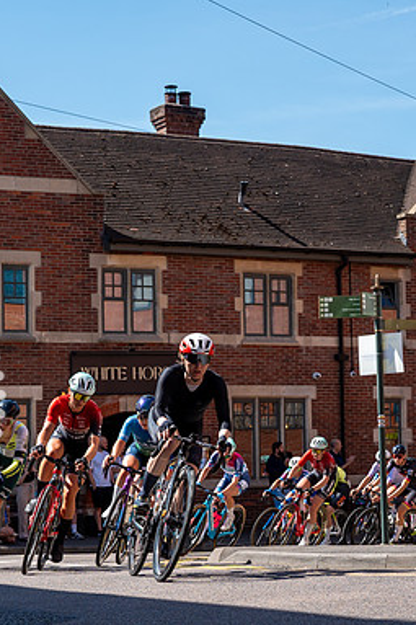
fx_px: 1440
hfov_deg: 16.4
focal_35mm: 83
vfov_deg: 24.4
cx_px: 169
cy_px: 379
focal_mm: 32
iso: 100
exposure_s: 1/800
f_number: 4
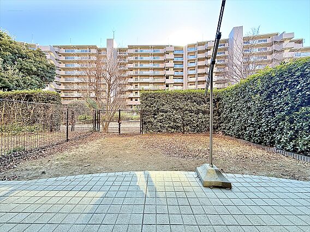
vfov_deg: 85.7
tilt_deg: -0.3
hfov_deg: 102.1
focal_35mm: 14
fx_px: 125
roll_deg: -0.2
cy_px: 116
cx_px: 155
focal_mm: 2.22
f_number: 2.2
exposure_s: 1/99
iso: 50
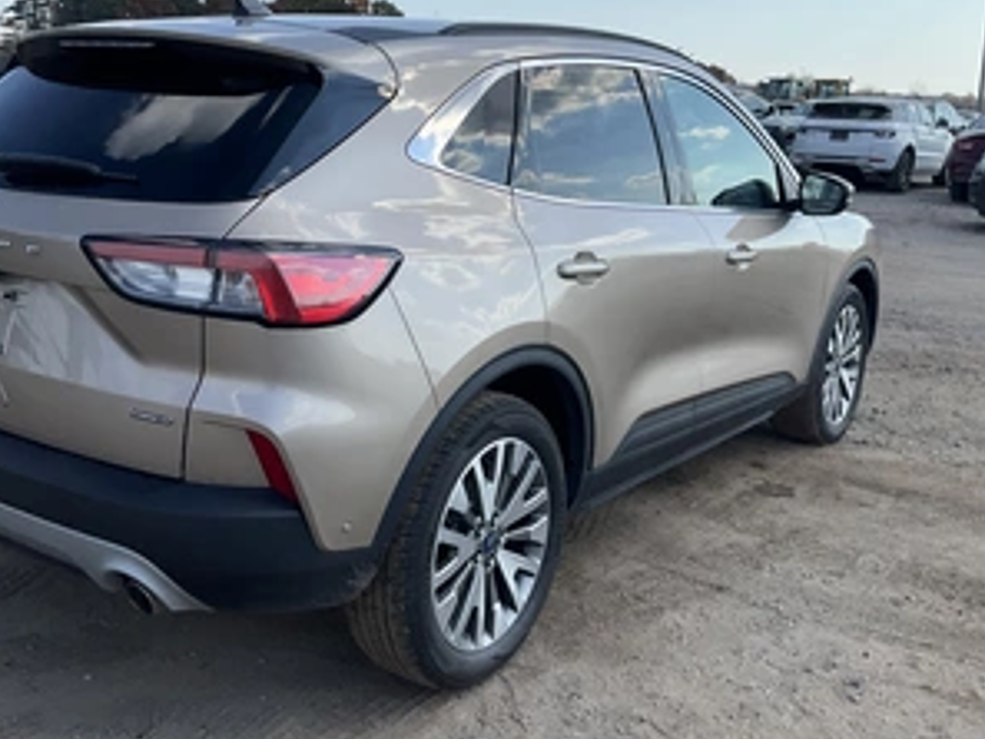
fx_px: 1110
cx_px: 378
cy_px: 295
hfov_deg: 47.5
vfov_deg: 36.7
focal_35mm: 39
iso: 25
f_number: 1.8
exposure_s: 1/1490
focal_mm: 3
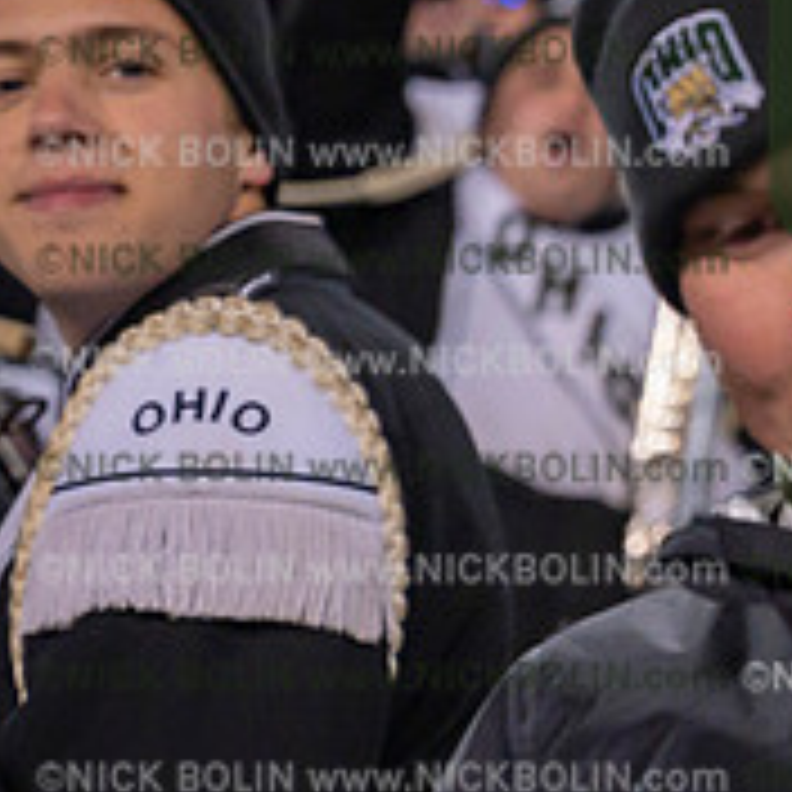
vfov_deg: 8.9
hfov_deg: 8.8
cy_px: 153
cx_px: 1084
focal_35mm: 196
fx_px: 5074
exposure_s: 1/640
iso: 5000
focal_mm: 70
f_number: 4.5
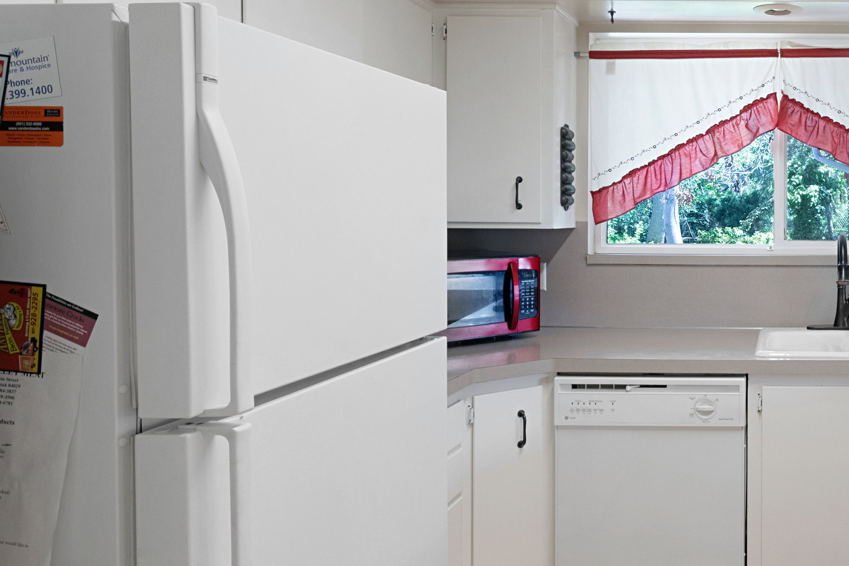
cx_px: 779
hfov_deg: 50.2
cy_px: 221
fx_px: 778
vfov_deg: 39.7
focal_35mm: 33
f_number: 9
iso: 1000
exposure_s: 1/3
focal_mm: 16
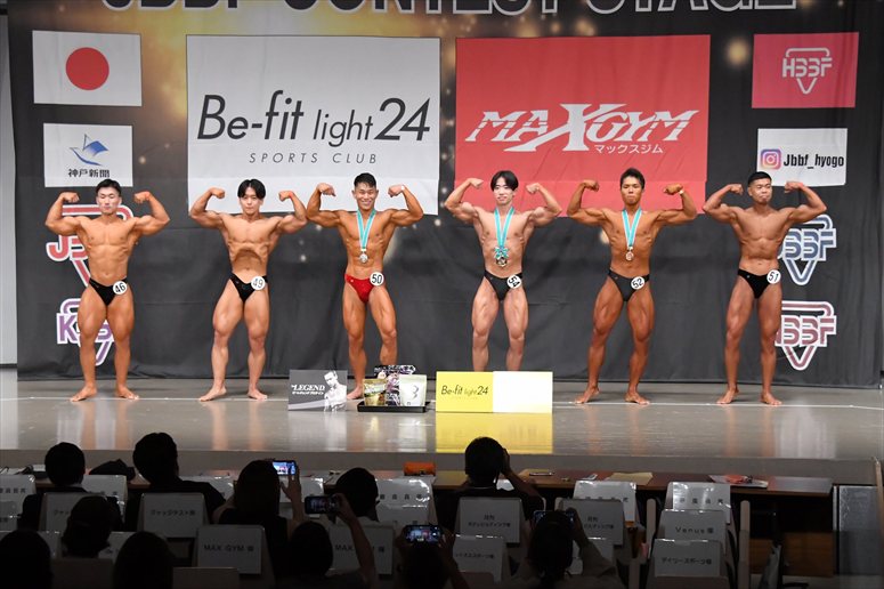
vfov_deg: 14.1
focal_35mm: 97
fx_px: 2381
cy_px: 294
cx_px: 442
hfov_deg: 21.0
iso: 6400
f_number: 5.6
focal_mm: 65
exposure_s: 1/400
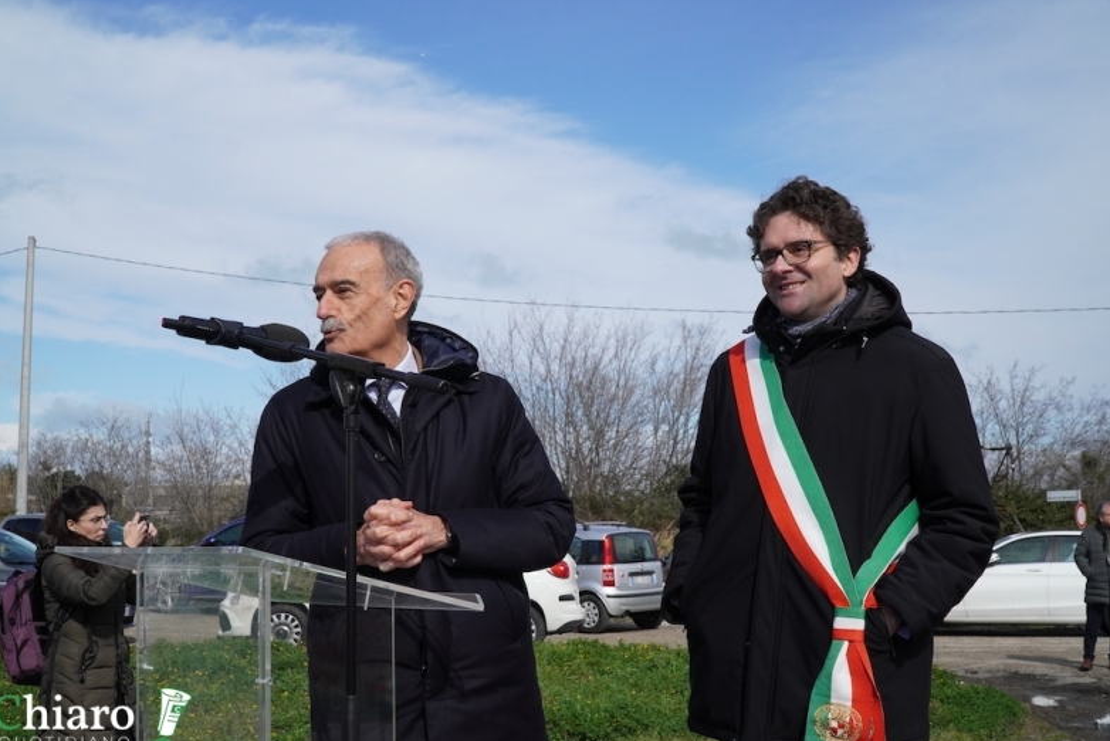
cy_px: 376
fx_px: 1373
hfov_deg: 44.0
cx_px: 544
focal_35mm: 45
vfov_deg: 30.2
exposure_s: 1/2500
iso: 800
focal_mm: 29
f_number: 9
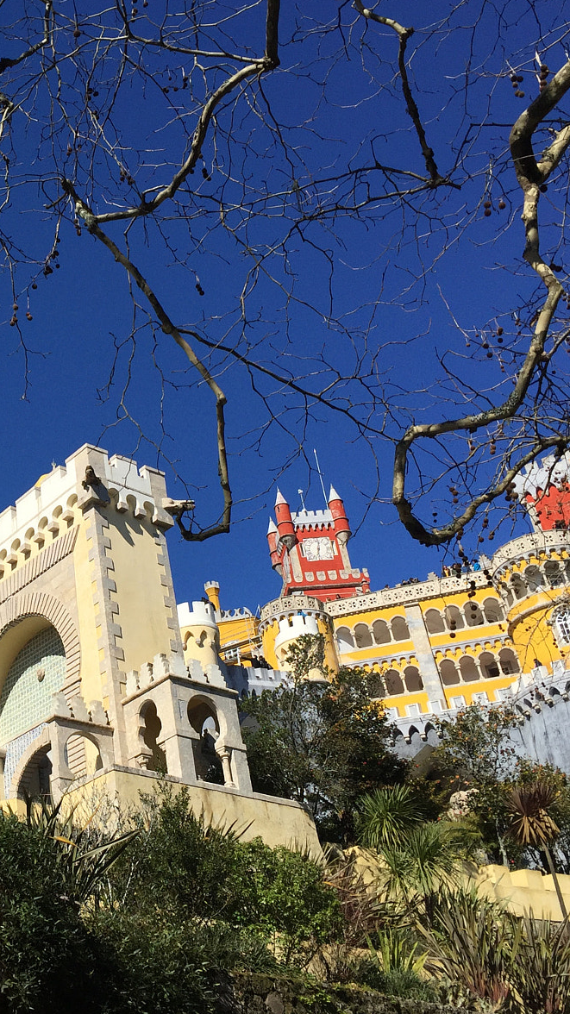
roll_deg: +3.0
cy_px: 498
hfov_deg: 26.5
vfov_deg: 47.4
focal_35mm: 43
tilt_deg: +33.0
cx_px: 32
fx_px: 1156
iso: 32
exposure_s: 1/3049
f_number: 2.2
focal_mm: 4.15
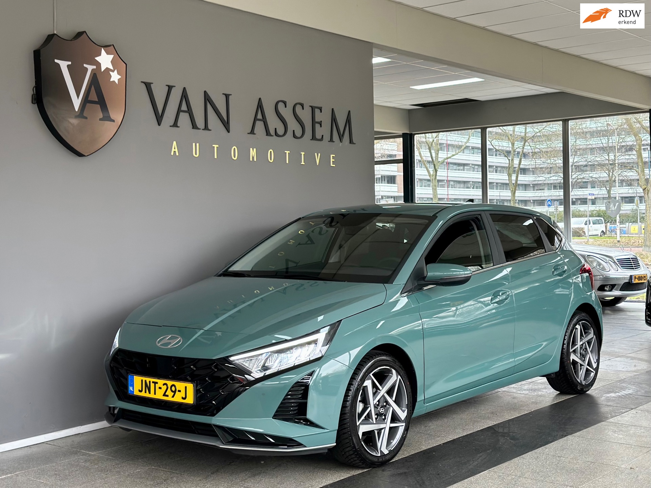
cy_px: 244
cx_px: 326
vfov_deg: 30.3
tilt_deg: -2.1
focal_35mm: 48
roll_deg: +0.3
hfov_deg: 39.7
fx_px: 902
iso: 160
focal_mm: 6.86
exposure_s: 1/238
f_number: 1.78
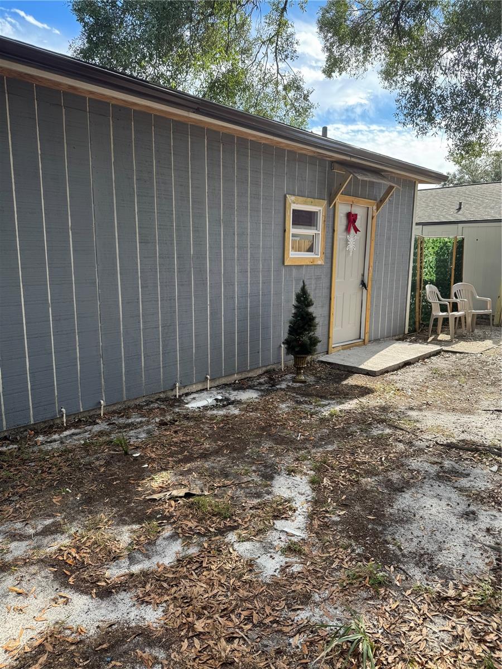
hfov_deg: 56.8
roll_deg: -0.1
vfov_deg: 71.6
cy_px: 334
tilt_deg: -10.5
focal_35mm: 24
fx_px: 464
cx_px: 251
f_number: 1.78
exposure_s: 1/864
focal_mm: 6.76
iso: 80
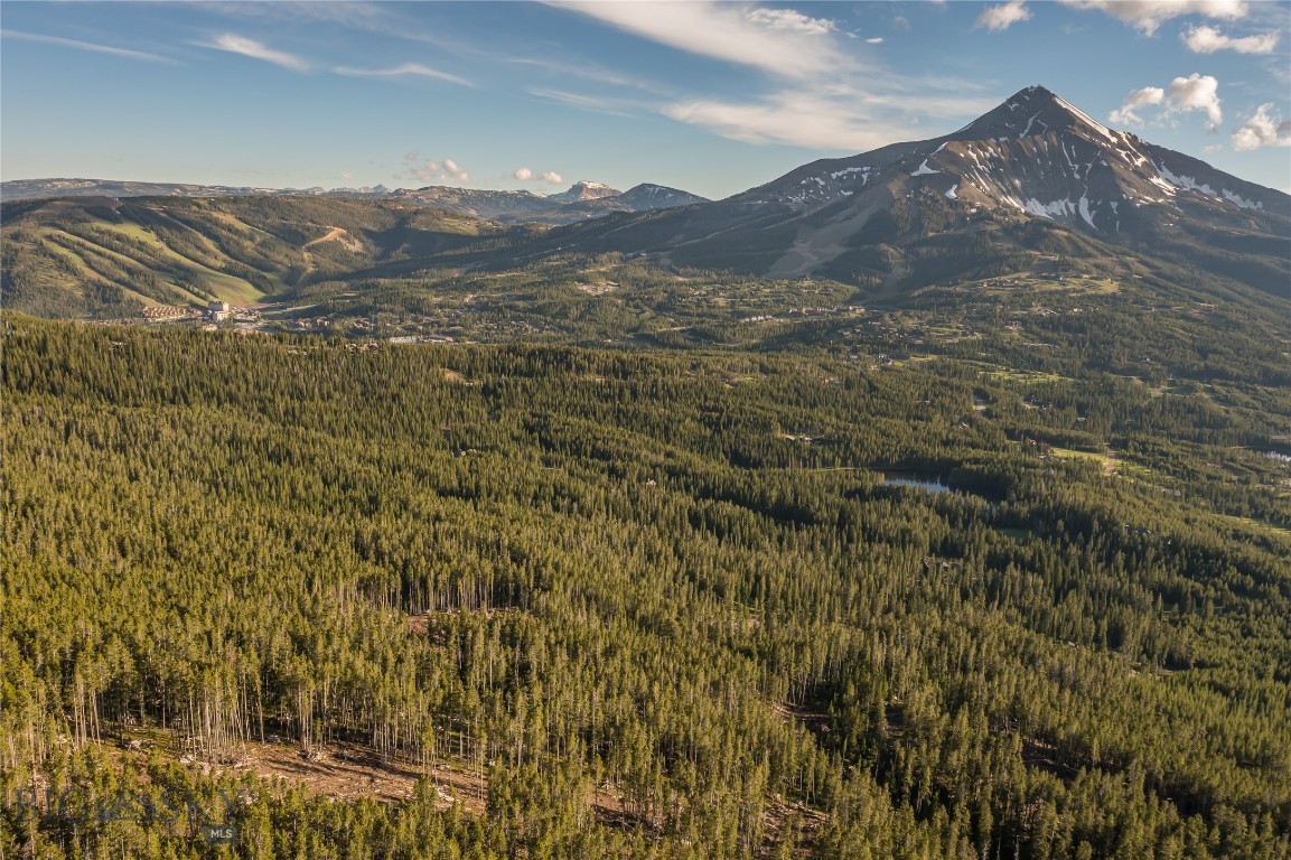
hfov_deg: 65.5
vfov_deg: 46.4
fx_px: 1004
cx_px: 646
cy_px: 430
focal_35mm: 28
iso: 100
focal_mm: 10.26
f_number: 8
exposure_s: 1/120
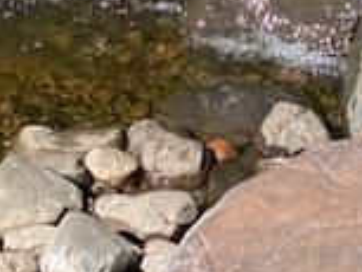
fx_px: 2271
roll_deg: -1.4
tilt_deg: -16.1
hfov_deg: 9.1
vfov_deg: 6.6
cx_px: 263
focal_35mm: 217
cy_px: -284
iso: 20
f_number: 2
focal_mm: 6
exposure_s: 1/396
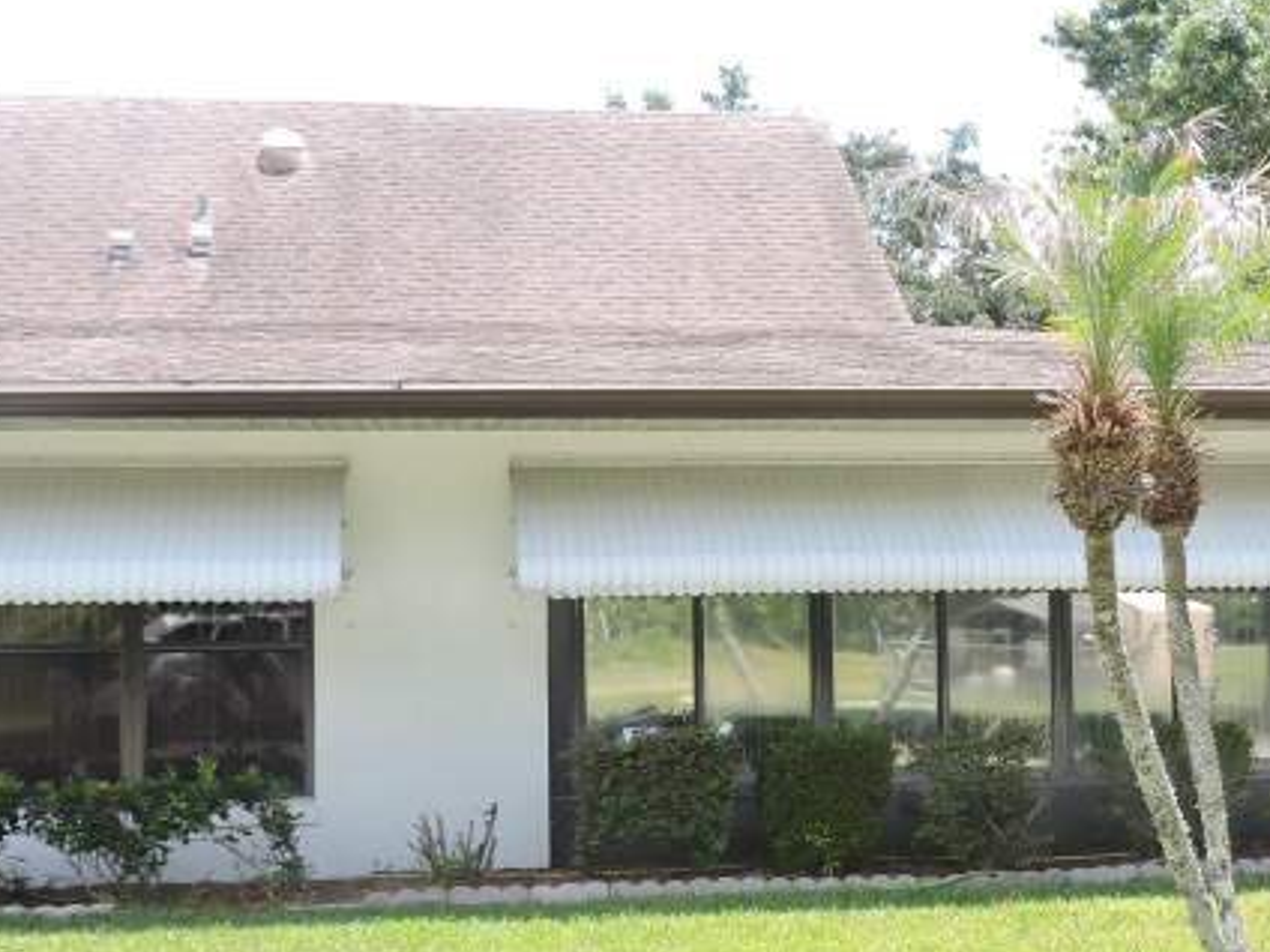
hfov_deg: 28.9
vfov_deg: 22.2
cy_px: 521
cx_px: 982
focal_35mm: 66
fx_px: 2421
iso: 125
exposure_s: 1/400
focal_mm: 6.2
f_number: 3.3
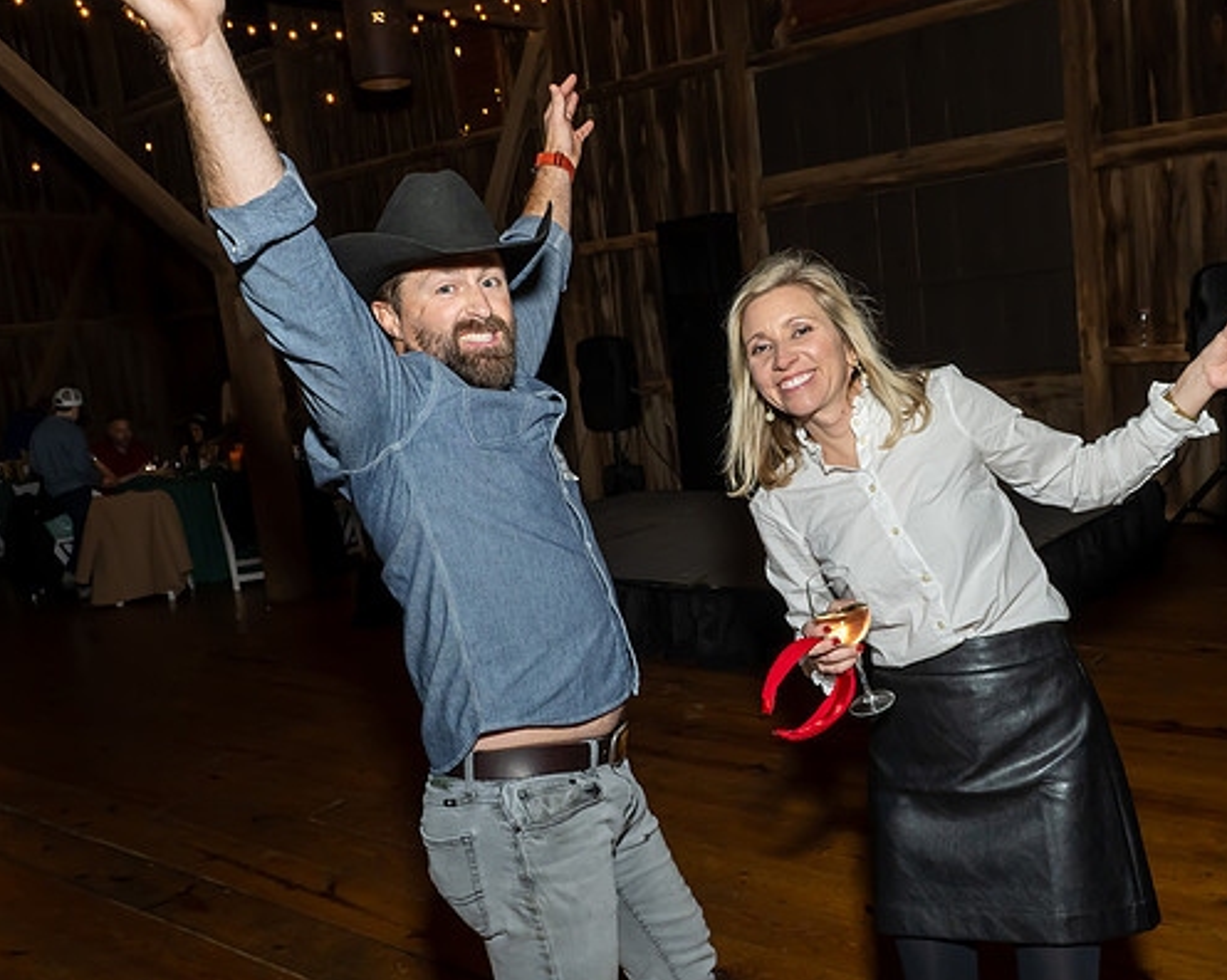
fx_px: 1161
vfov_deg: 45.7
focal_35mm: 32
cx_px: 691
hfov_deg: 55.5
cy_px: 507
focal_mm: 17
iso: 640
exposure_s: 1/250
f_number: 8
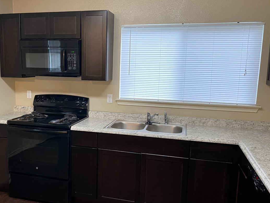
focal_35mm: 36
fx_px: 281
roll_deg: -0.3
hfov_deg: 50.8
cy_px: 104
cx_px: 100
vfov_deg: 39.7
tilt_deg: -8.5
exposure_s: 1/60
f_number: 1.8
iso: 250
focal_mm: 4.25
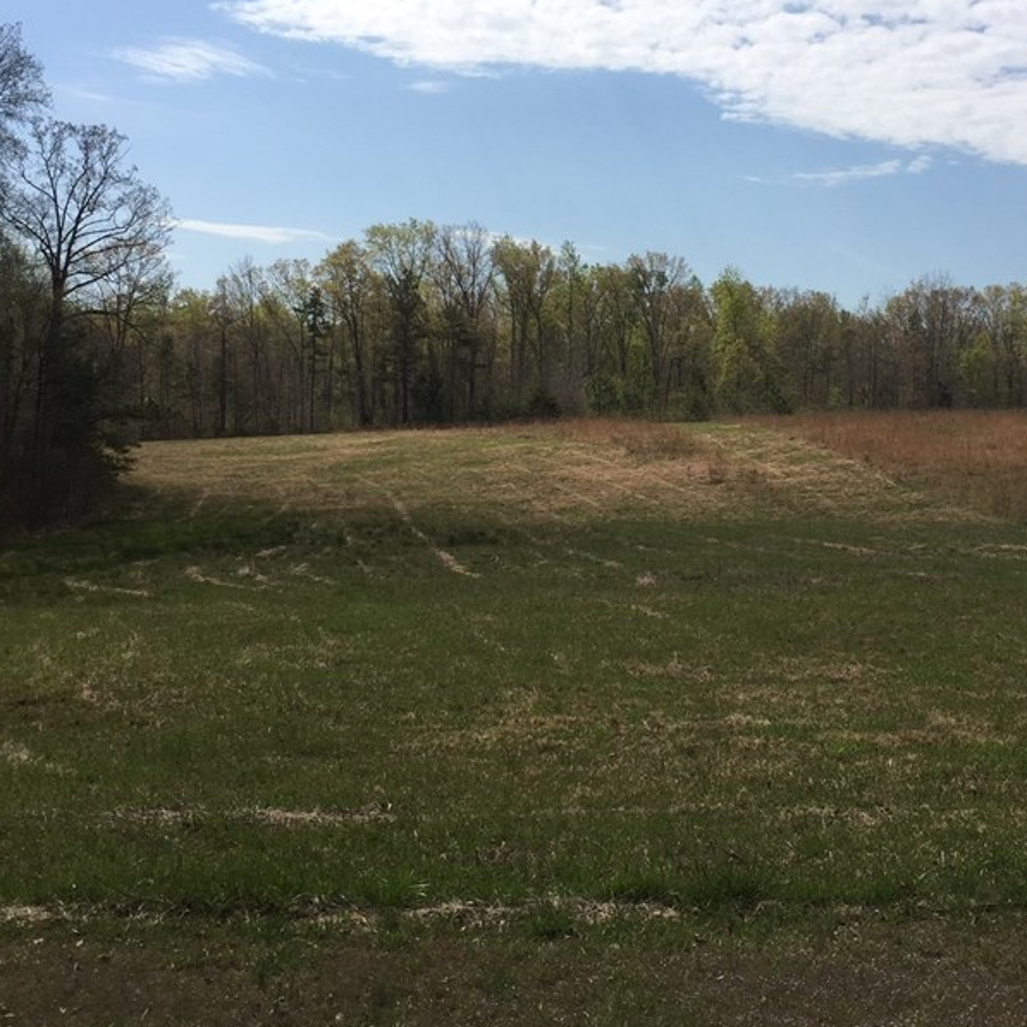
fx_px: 1477
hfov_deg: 38.2
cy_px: 437
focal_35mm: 44
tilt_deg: -1.5
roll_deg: -1.2
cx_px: 612
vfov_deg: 38.3
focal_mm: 4.15
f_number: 2.2
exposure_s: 1/2825
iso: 32
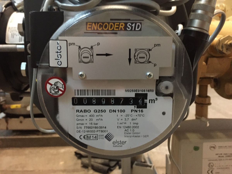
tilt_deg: -10.6
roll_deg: +1.2
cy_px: 87
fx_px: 194
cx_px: 116
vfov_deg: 48.2
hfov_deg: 61.7
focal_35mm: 29
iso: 500
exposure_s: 1/17
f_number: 2.2
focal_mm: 4.15
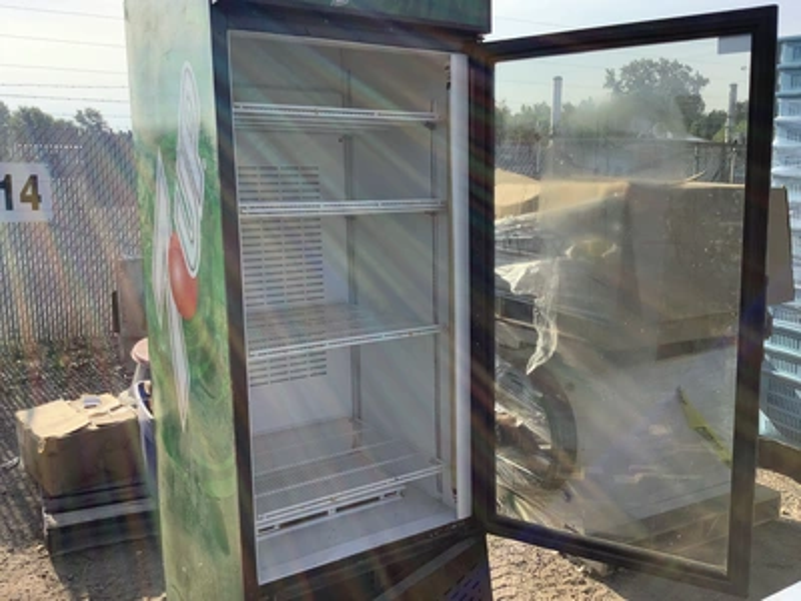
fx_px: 717
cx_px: 400
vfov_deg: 45.4
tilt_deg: -10.6
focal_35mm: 31
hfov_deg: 58.4
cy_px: 300
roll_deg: -0.7
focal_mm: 3.3
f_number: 2.4
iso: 25
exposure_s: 1/715
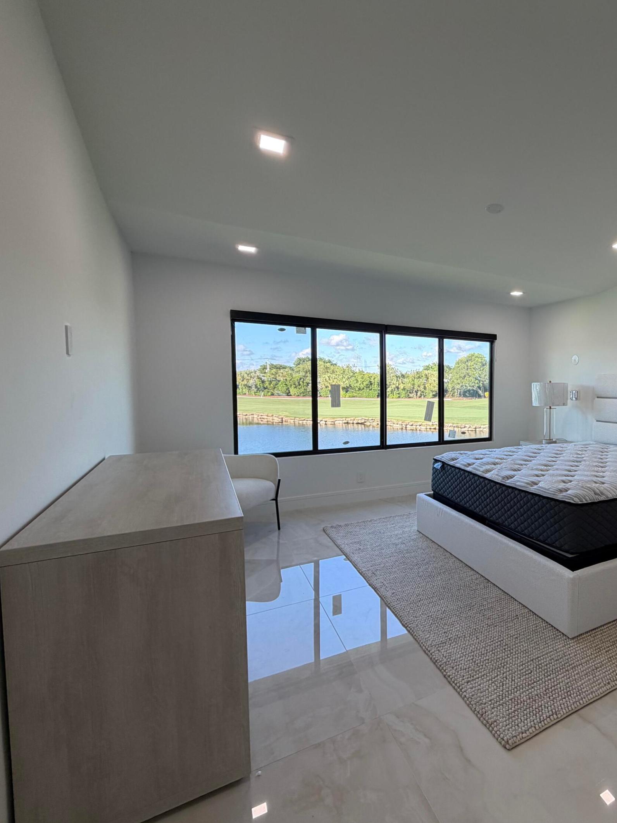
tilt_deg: -3.0
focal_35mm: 19
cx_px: 533
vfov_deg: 84.7
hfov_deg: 60.3
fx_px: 451
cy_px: 413
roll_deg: -0.4
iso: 80
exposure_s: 1/121
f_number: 2.2
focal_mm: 2.22
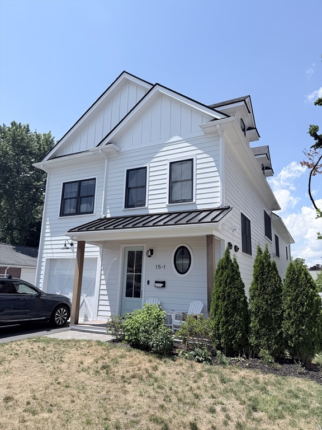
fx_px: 298
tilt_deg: +12.5
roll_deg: -1.5
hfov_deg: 56.8
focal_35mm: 24
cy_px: 215
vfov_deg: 71.6
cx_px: 161
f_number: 1.78
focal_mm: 6.76
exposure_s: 1/4673
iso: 80
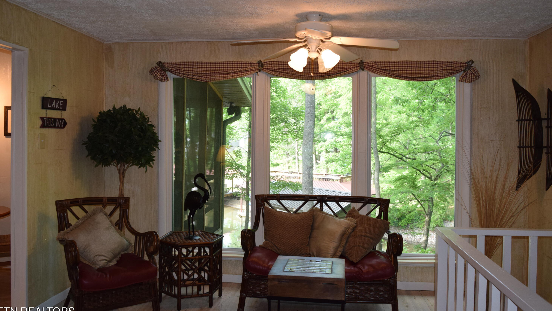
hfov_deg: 61.0
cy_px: 141
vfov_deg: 36.6
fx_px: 468
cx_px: 277
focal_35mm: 32
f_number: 5.6
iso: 800
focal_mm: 20
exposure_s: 1/125
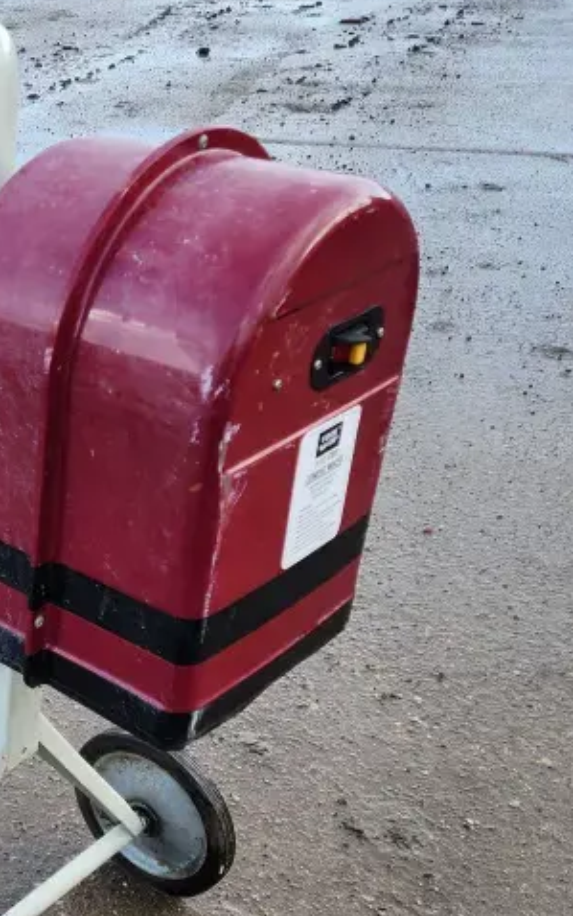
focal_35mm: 49
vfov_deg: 40.9
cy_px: 538
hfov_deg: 23.5
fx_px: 1224
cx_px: -157
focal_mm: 6.4
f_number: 1.8
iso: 20
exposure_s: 1/180
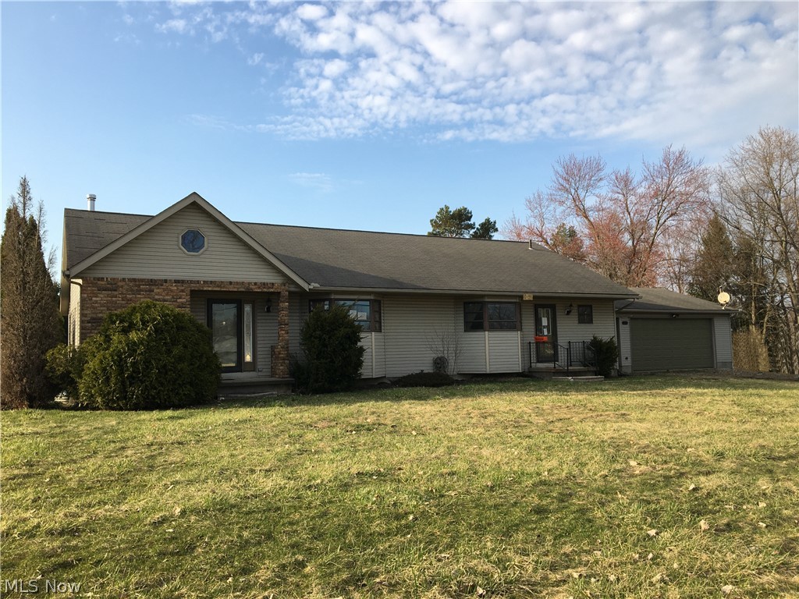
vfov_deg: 48.2
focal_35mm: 29
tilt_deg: +5.7
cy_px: 300
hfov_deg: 61.7
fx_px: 669
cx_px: 400
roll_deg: +2.0
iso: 25
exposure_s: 1/818
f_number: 2.2
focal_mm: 4.15
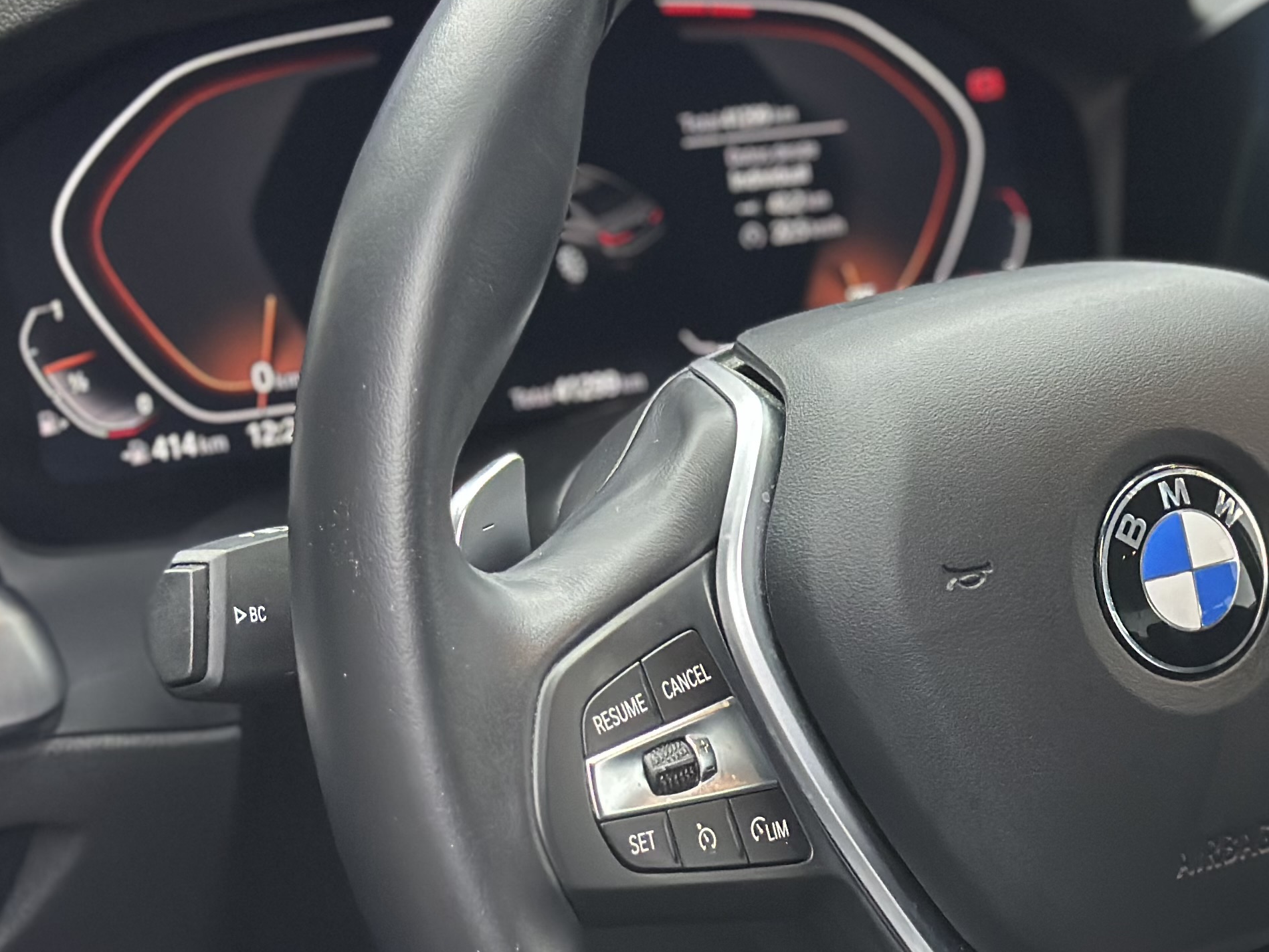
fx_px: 3739
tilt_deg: -20.4
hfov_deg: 18.9
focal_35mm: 102
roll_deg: -3.0
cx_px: 1130
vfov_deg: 14.5
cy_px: 564
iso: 400
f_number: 1.78
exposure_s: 1/33
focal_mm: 6.86
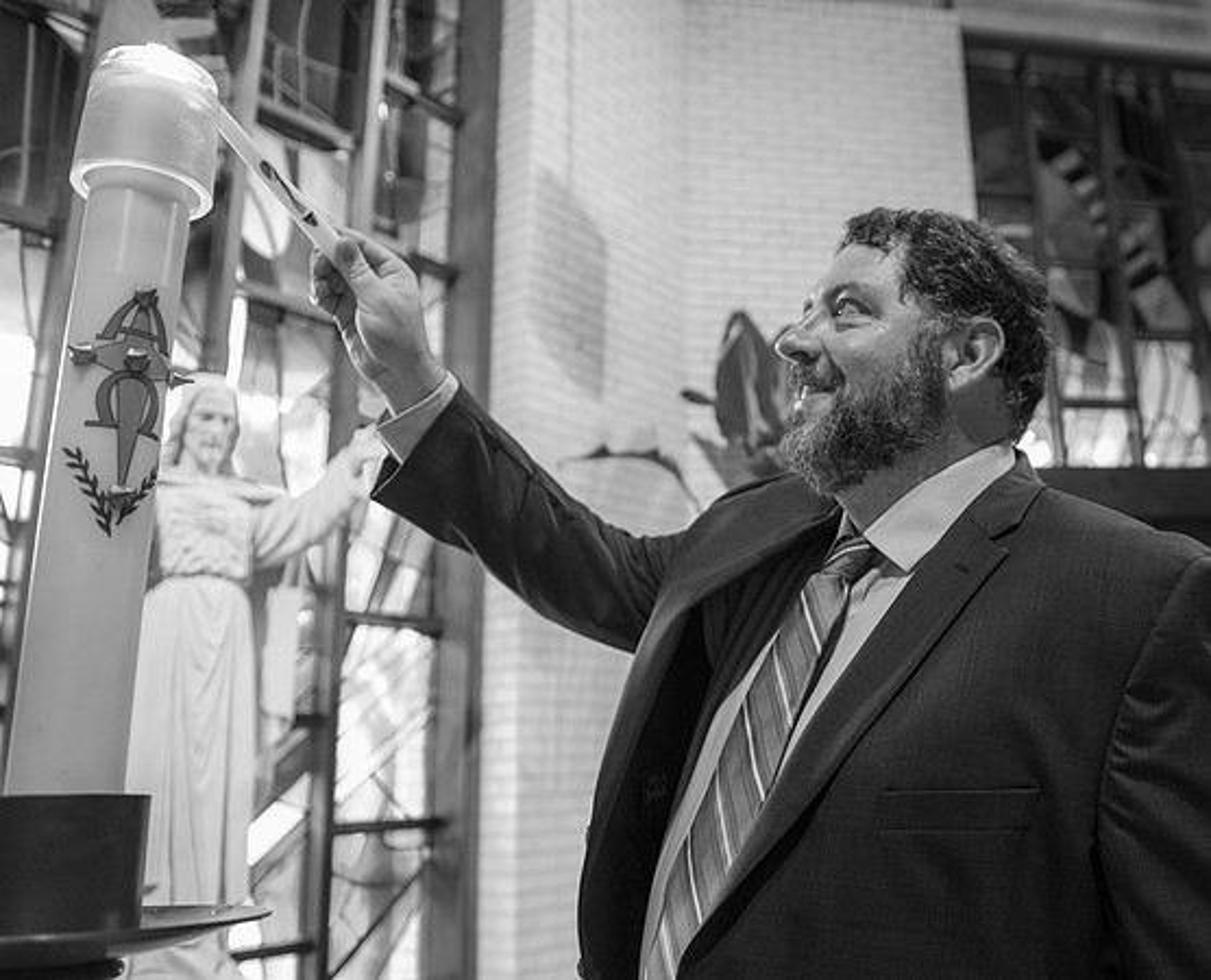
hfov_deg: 55.1
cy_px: 488
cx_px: 839
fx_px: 1123
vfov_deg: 47.2
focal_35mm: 31
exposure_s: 1/100
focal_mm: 24
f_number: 3.2
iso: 3200
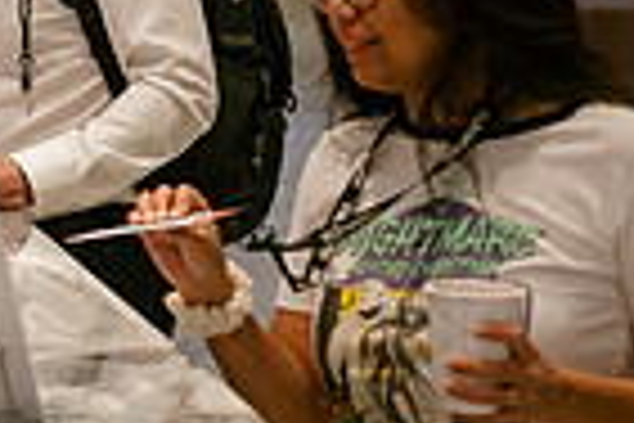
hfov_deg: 9.6
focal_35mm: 206
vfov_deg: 6.7
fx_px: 3628
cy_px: 160
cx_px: -387
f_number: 4
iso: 1600
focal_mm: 50
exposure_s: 1/160
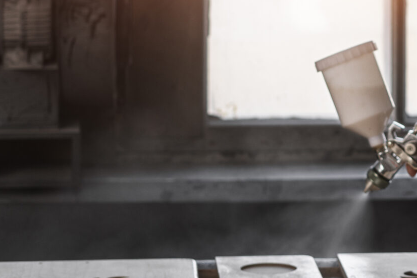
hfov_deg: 12.7
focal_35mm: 155
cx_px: 576
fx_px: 1796
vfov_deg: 8.8
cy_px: -12
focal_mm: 50
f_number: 2.8
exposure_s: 1/200
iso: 250
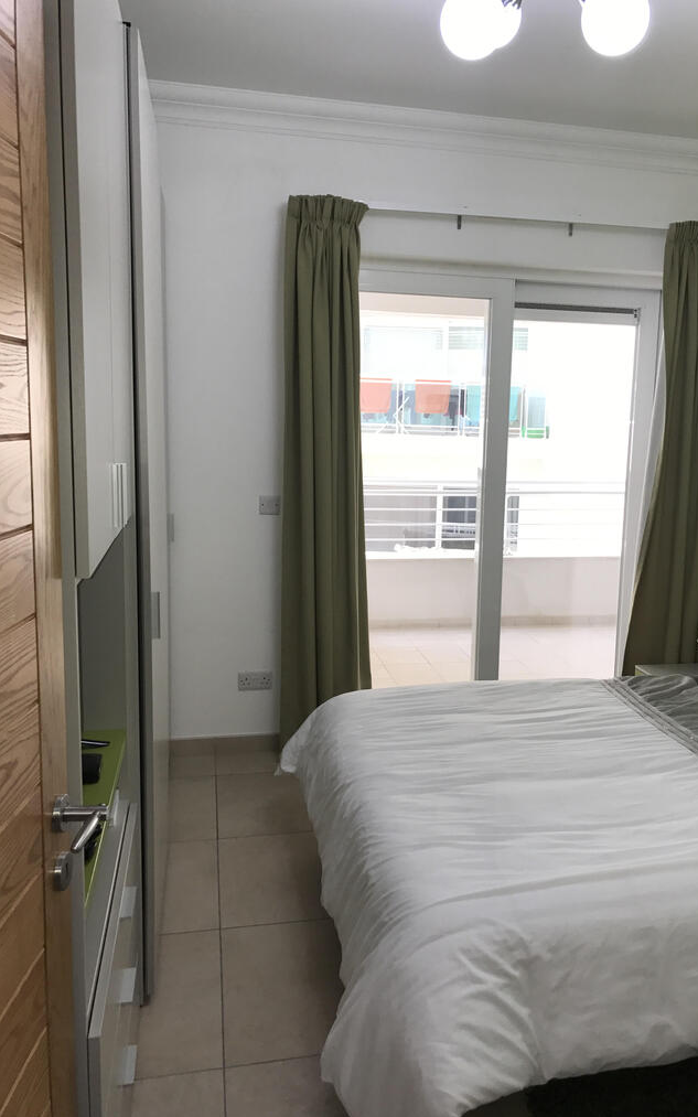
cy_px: 556
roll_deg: -0.2
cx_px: 422
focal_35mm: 30
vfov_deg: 62.9
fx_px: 913
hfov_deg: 41.6
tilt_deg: -8.5
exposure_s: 1/50
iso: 25
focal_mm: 3.99
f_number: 1.8
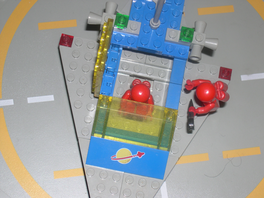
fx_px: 702
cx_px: 132
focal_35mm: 92
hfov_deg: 21.3
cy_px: 99
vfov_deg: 16.1
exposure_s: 1/60
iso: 100
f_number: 4.5
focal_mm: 19.5
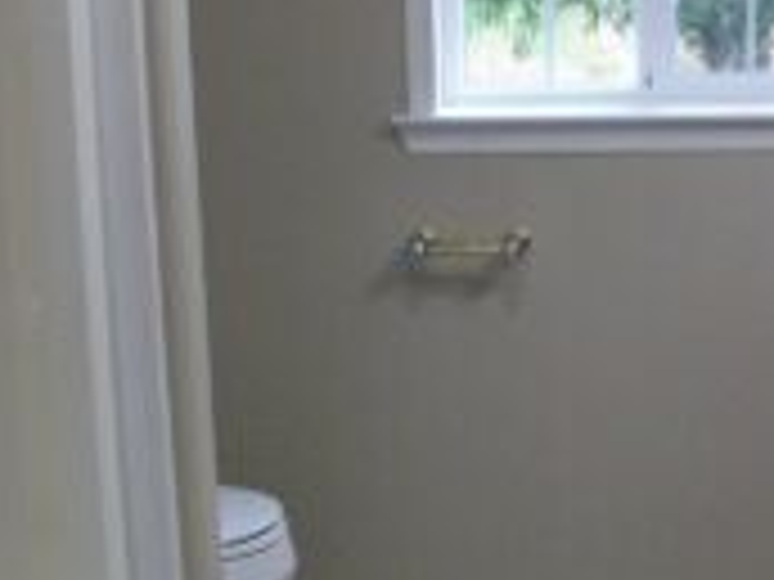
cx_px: 644
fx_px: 1766
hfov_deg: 24.2
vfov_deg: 18.6
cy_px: 153
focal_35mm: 79
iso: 160
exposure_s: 1/60
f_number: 2.8
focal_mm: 5.7
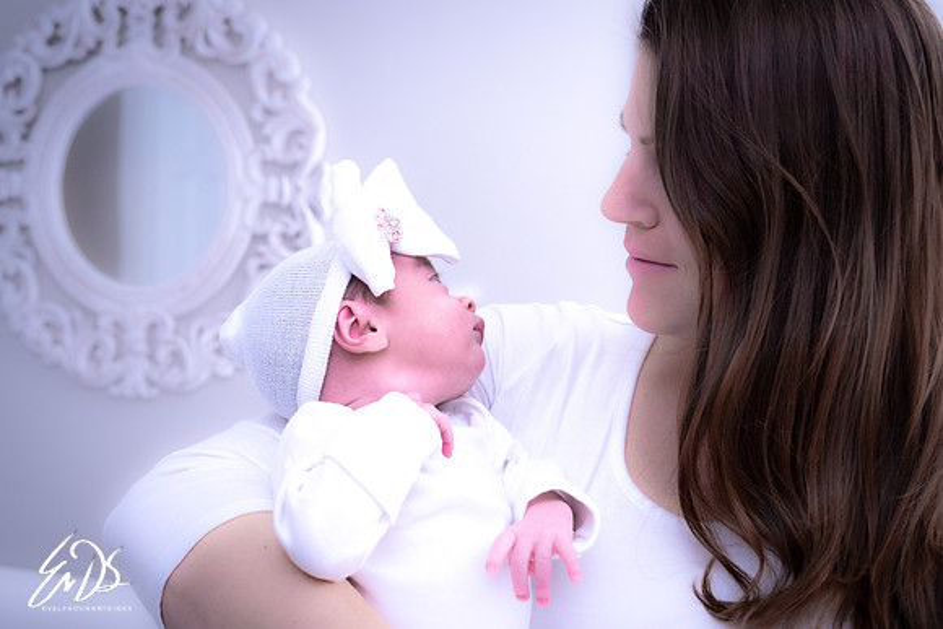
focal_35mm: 53
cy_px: 315
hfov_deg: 37.6
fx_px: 1384
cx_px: 458
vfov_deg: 25.6
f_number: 5.6
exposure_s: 1/125
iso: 1600
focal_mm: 50
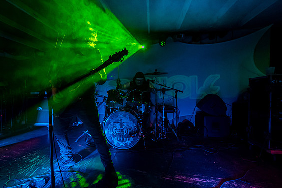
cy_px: 97
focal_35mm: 18
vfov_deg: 67.3
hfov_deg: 87.8
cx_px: 101
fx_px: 141
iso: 3200
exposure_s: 1/200
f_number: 2.8
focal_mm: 14
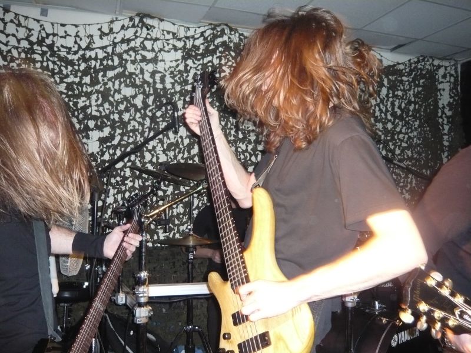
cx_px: 236
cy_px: 176
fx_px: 408
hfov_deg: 60.0
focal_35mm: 30
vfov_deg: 46.8
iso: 320
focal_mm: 4.9
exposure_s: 1/30
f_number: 2.9
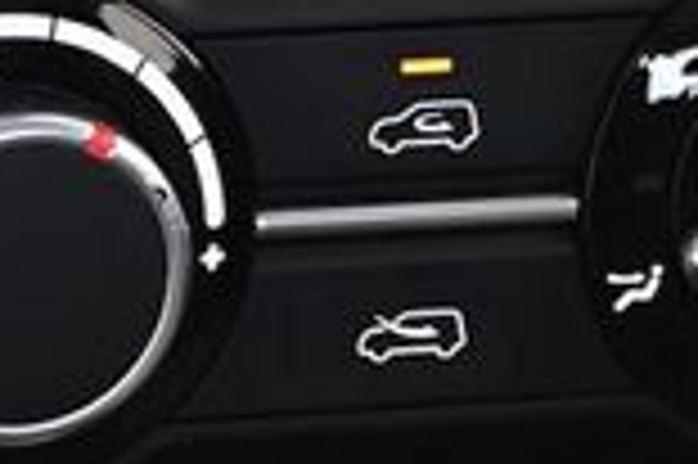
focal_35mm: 322
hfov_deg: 6.4
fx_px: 6237
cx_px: 54
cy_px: 218
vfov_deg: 4.3
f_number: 4.8
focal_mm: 52
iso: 2500
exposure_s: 1/125
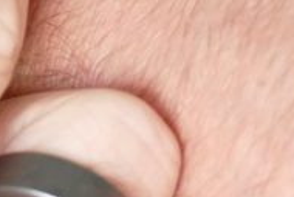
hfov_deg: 2.6
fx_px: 6366
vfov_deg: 1.8
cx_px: -139
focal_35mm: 779
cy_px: -125
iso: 1600
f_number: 4.5
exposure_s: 1/30
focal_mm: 75.13
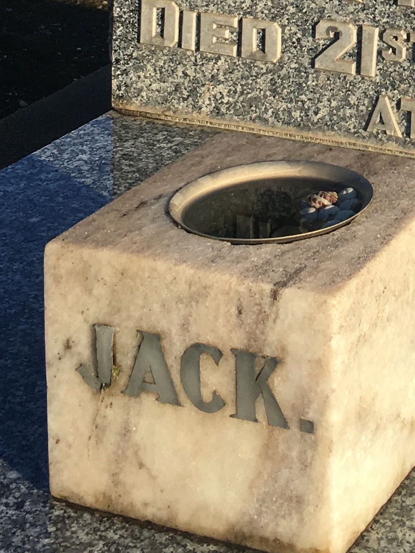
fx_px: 1550
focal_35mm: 97
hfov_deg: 14.5
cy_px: -171
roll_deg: -0.9
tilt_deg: -8.8
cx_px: 553
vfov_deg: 18.7
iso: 25
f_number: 2.2
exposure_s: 1/1026
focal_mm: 4.15
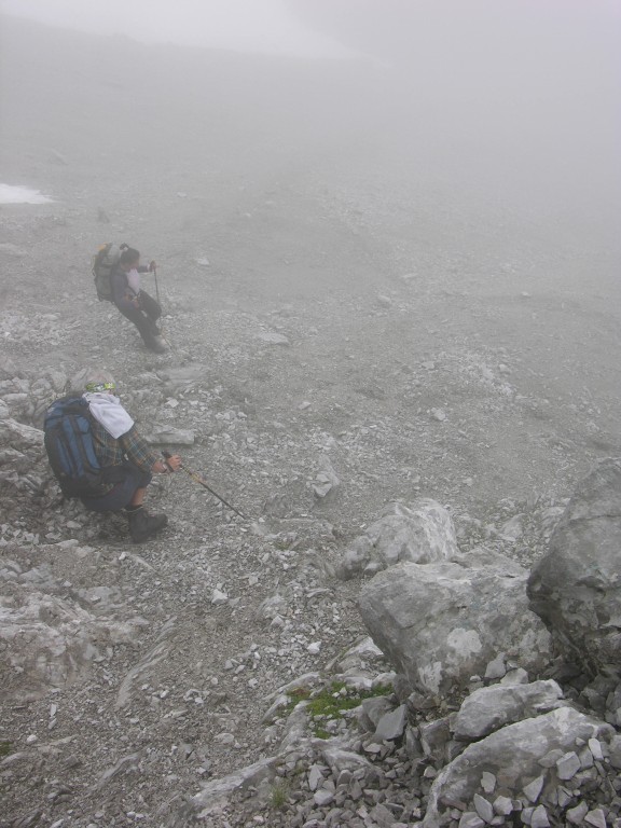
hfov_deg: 36.8
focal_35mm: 39
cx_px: 310
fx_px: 933
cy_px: 414
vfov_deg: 47.9
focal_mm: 10
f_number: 5.1
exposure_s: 1/136
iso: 50
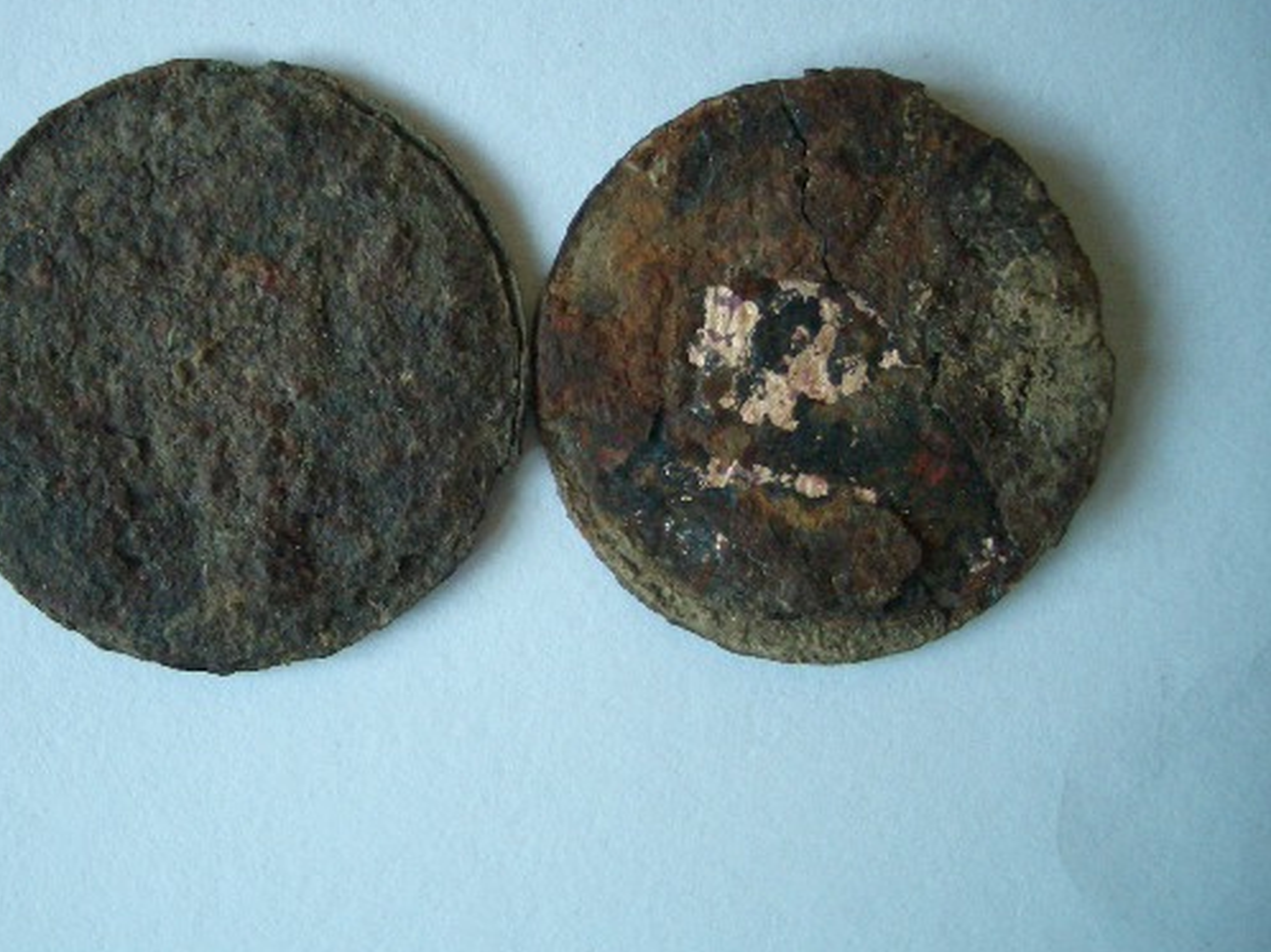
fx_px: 1651
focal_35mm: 45
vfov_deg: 32.1
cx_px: 459
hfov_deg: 41.7
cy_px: 426
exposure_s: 1/80
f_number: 2.6
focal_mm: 5.8
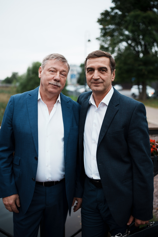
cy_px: 118
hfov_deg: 37.9
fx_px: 230
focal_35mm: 35
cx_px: 79
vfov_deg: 54.4
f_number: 1.8
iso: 400
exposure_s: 1/800
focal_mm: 35
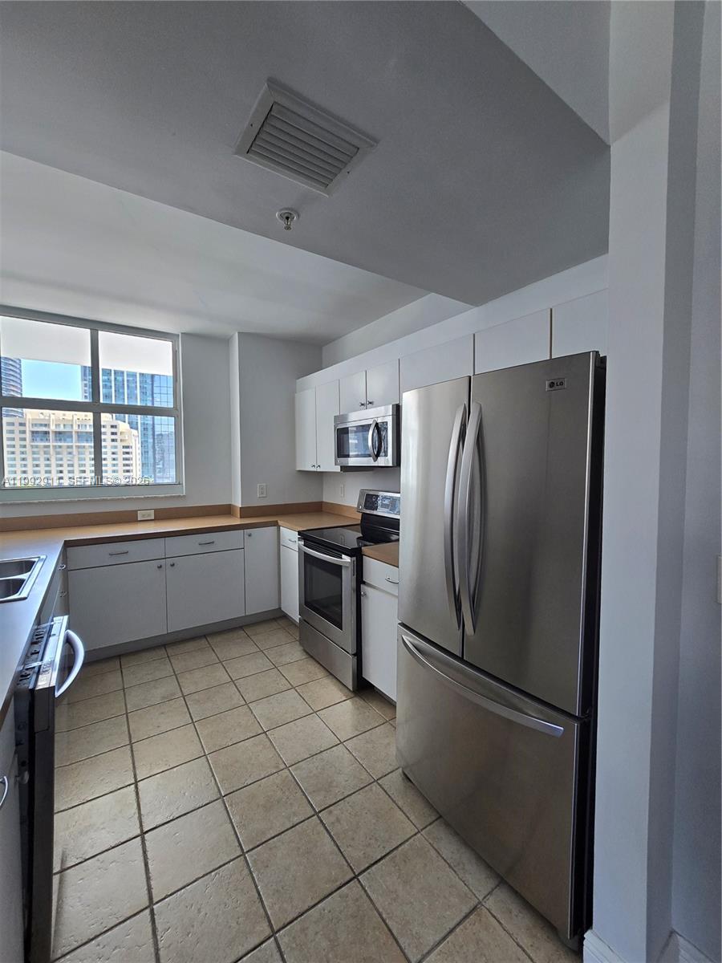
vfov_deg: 106.2
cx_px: 361
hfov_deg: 89.9
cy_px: 482
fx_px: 362
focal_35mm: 13
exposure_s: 1/100
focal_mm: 2.2
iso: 100
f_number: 2.2
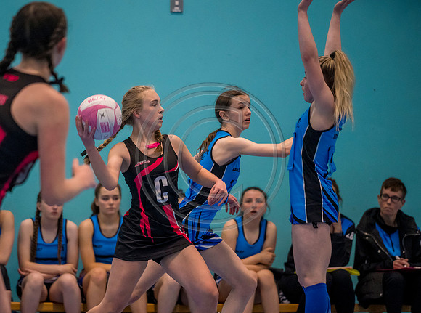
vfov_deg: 5.9
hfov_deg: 7.9
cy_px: 179
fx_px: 3032
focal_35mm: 250
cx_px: 150
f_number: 4
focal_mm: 200
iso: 5000
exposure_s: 1/500
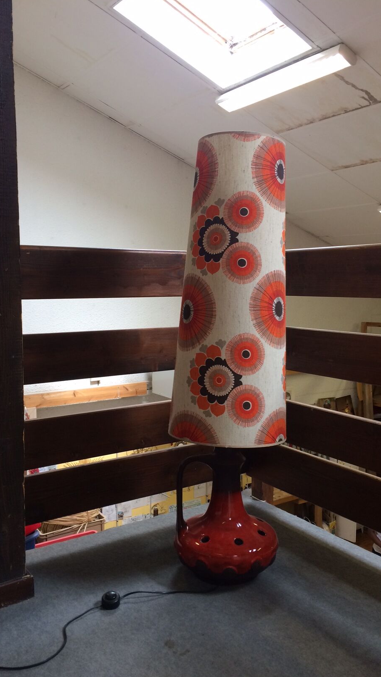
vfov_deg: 61.0
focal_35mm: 32
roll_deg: +0.6
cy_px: 338
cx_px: 199
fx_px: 575
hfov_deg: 36.7
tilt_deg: -4.8
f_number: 2.2
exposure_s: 1/33
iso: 40
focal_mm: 4.15
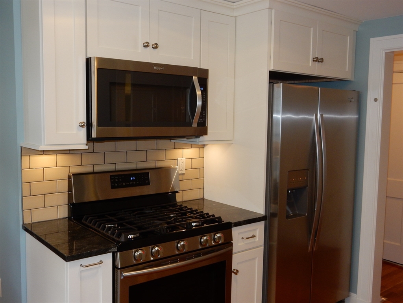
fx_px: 419
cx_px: 202
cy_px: 152
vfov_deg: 39.7
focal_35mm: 36
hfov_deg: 51.4
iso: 200
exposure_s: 1/30
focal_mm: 6.4
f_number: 4
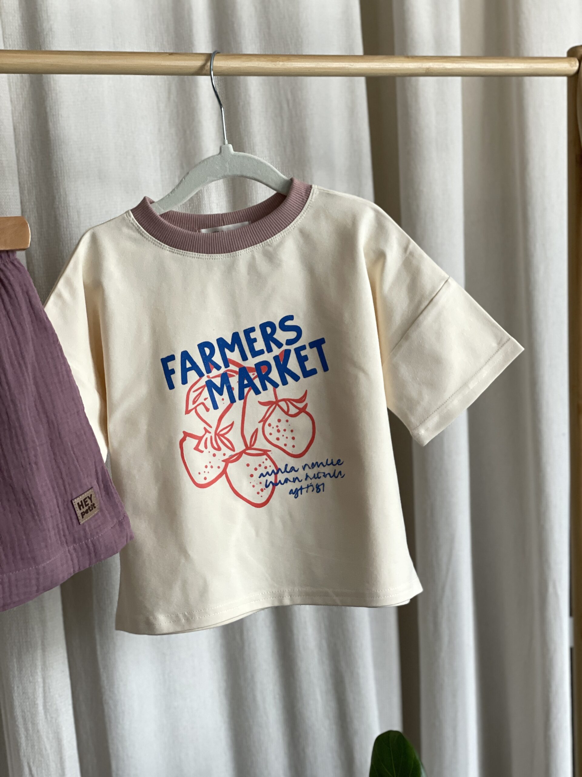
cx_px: 291
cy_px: 388
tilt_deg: -2.8
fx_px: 1166
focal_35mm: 52
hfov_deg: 28.0
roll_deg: +5.7
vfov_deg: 36.8
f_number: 2
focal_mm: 6
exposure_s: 1/122
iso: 160
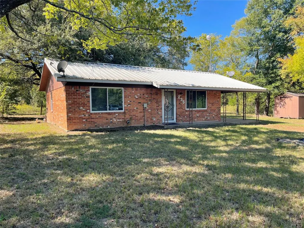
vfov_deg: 54.9
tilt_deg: -2.7
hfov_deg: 69.4
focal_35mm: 25
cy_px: 114
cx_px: 152
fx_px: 220
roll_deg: +0.8
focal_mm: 5.1
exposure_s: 1/930
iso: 32
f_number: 1.6
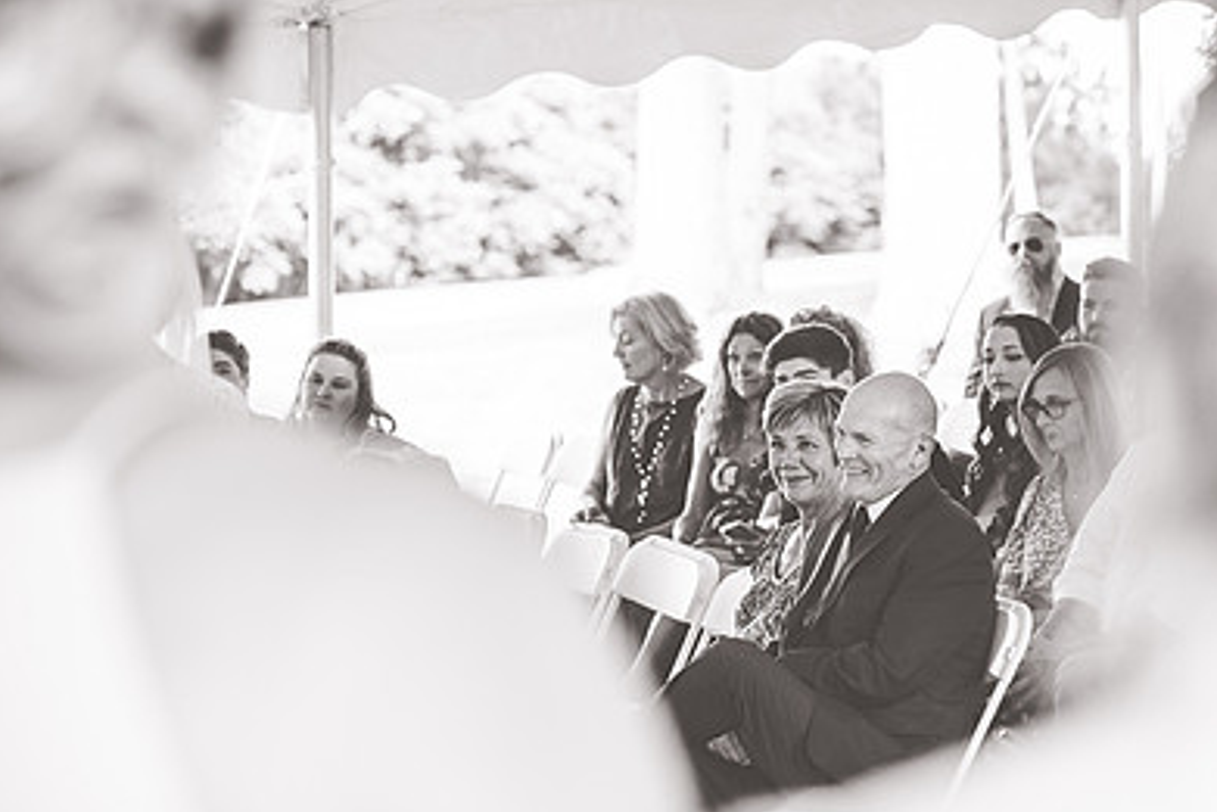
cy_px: 400
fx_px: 4261
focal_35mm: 126
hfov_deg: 16.2
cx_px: 694
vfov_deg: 10.9
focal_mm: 85
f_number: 3.2
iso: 500
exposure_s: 1/250
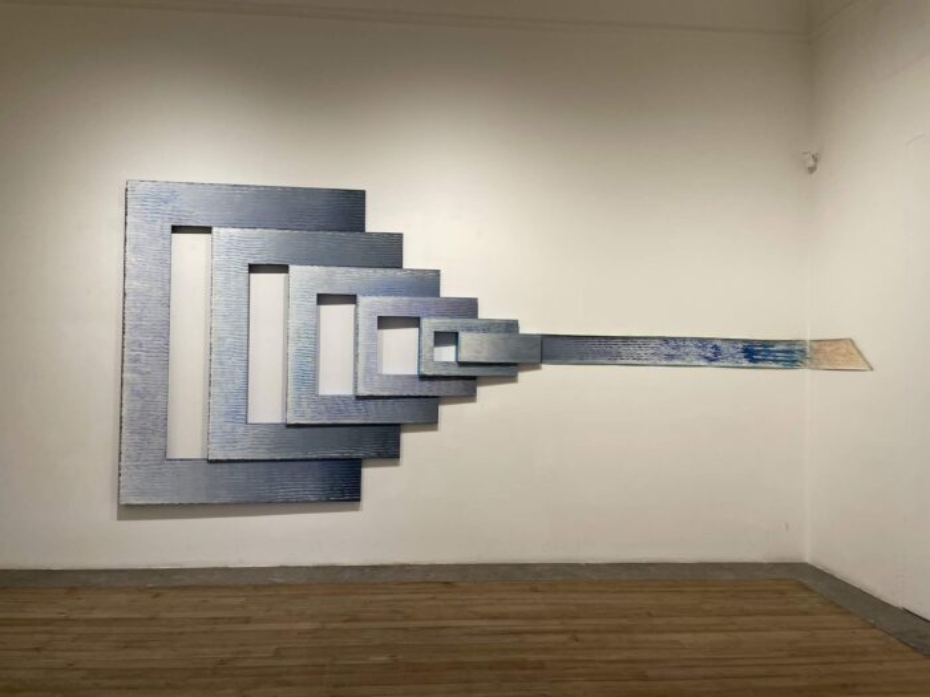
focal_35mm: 26
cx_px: 465
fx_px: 699
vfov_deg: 53.1
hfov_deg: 67.3
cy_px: 348
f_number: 1.6
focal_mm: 4.2
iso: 125
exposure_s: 1/100
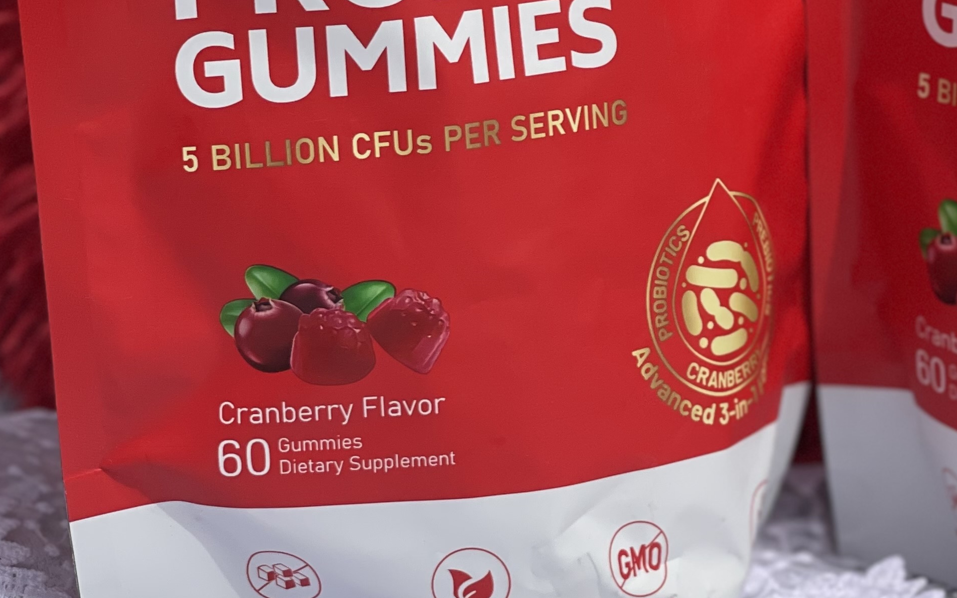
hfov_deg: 14.5
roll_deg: +0.7
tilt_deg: -15.5
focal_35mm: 144
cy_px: 176
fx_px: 3755
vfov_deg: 9.1
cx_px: 743
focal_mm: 7.5
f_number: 2.2
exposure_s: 1/2137
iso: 32
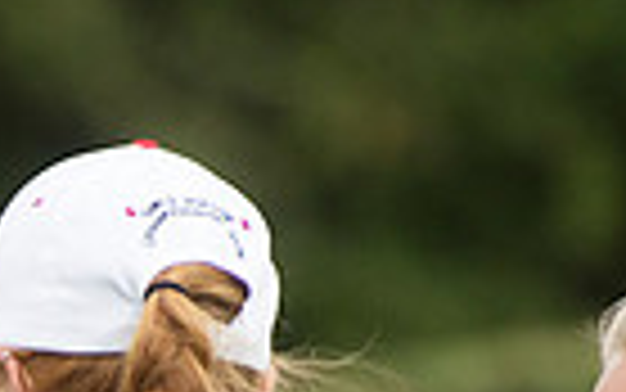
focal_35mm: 2549
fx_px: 43505
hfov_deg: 0.8
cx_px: -387
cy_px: 845
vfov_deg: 0.5
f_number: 5.6
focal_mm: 600
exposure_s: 1/1000
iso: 1250
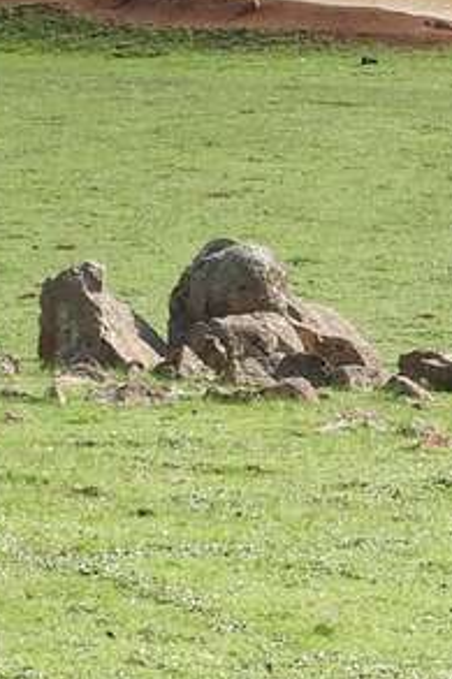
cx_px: 1006
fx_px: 6429
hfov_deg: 4.0
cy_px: 373
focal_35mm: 341
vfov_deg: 6.0
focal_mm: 9
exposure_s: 1/400
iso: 100
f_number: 4
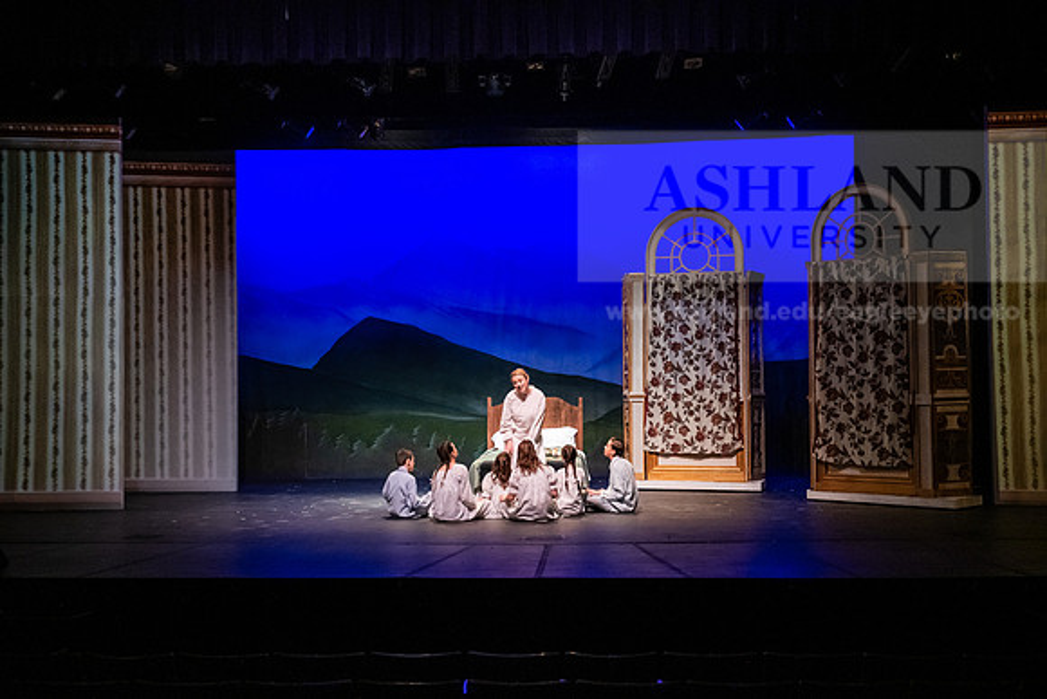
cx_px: 524
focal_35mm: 48
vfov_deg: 28.1
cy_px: 350
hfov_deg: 41.1
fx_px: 1396
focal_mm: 48
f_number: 3.2
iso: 5000
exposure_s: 1/125
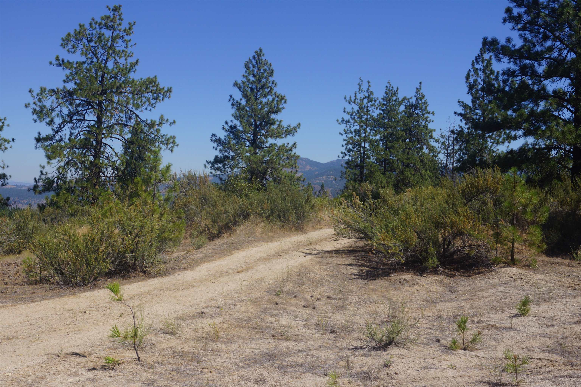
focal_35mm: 42
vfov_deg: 31.9
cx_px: 290
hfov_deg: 46.4
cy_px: 194
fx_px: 678
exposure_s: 1/125
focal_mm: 28
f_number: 16
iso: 100
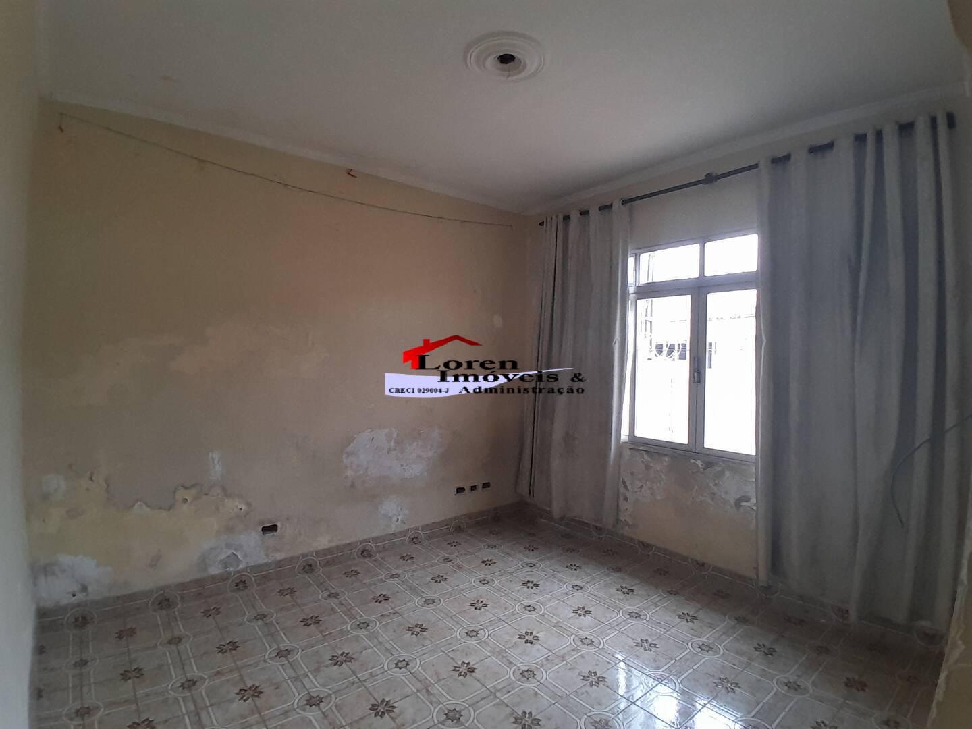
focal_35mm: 17
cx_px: 486
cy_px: 364
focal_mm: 1.46
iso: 80
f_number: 2.2
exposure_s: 1/40
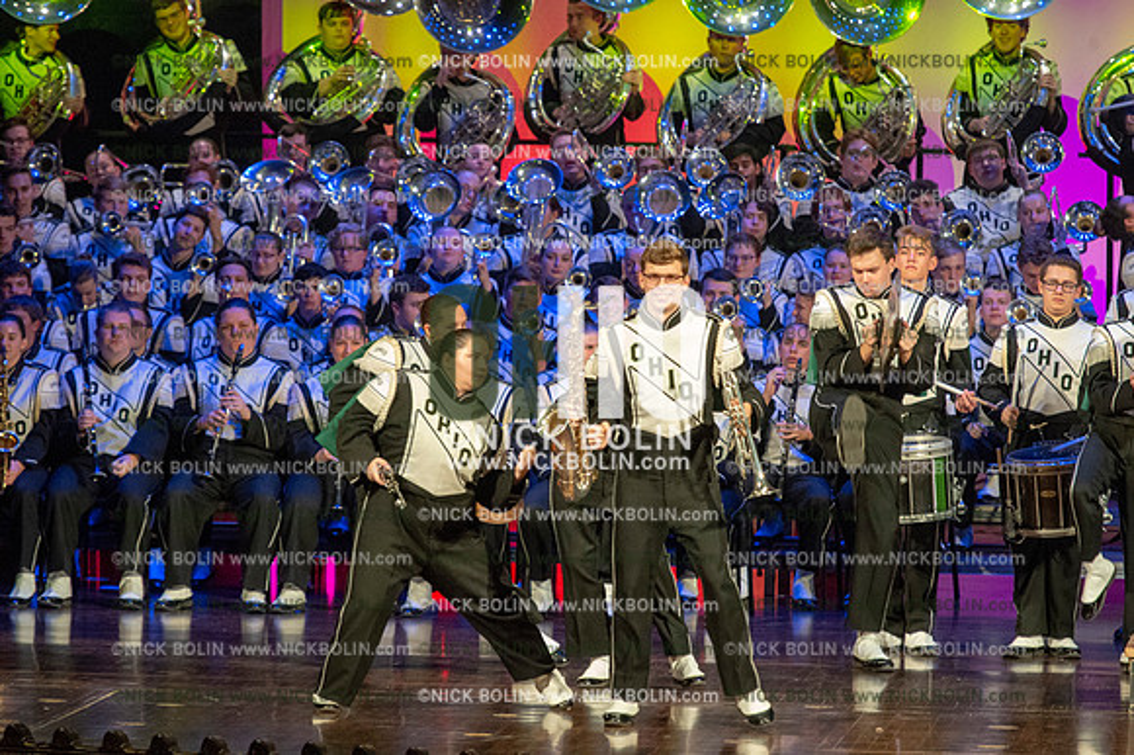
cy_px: 378
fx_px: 7555
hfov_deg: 8.6
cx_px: 567
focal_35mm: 240
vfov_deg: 5.7
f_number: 5.6
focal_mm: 240
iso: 8000
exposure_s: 1/250
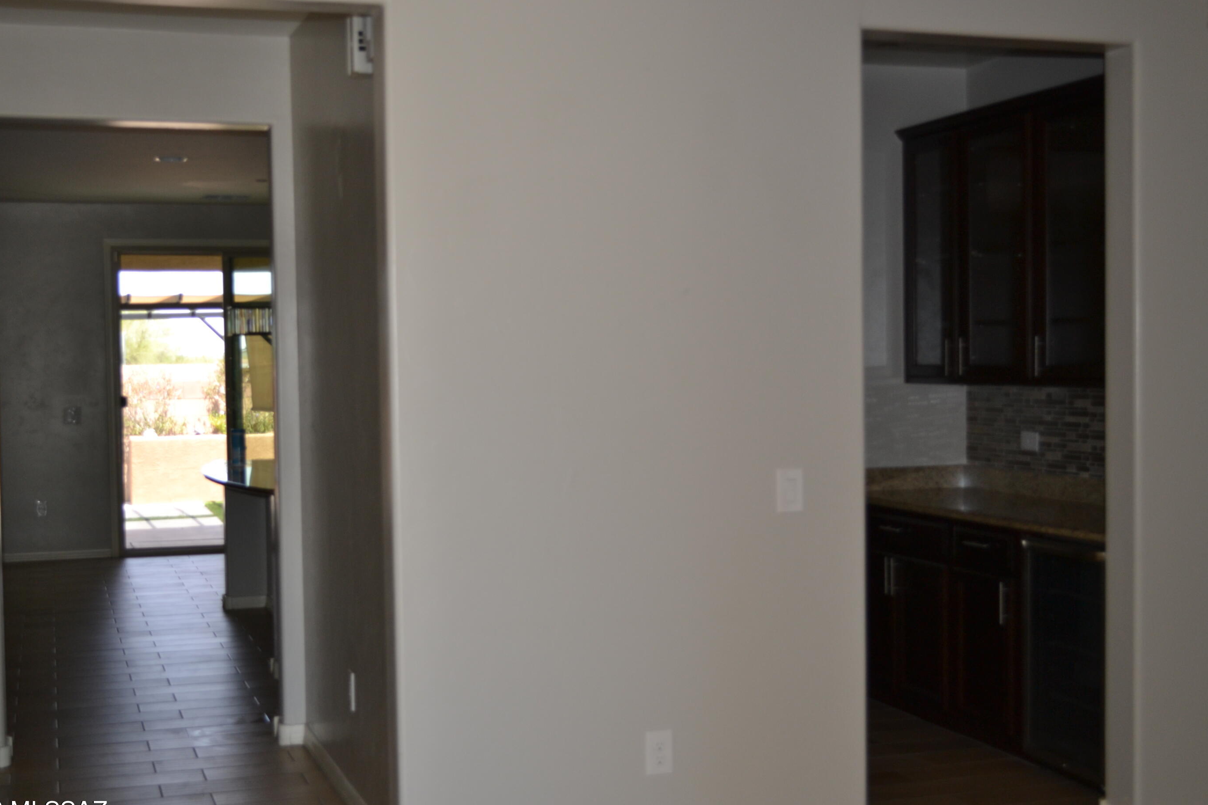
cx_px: 588
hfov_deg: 41.5
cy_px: 411
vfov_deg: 28.3
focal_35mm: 48
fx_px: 1595
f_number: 4.5
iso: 220
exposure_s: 1/125
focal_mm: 29
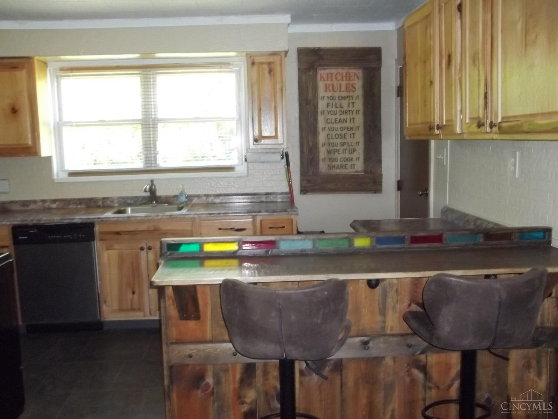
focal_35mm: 33
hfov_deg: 55.4
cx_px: 279
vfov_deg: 42.9
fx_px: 532
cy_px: 210
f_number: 3.3
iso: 320
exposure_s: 1/30
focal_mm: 5.9
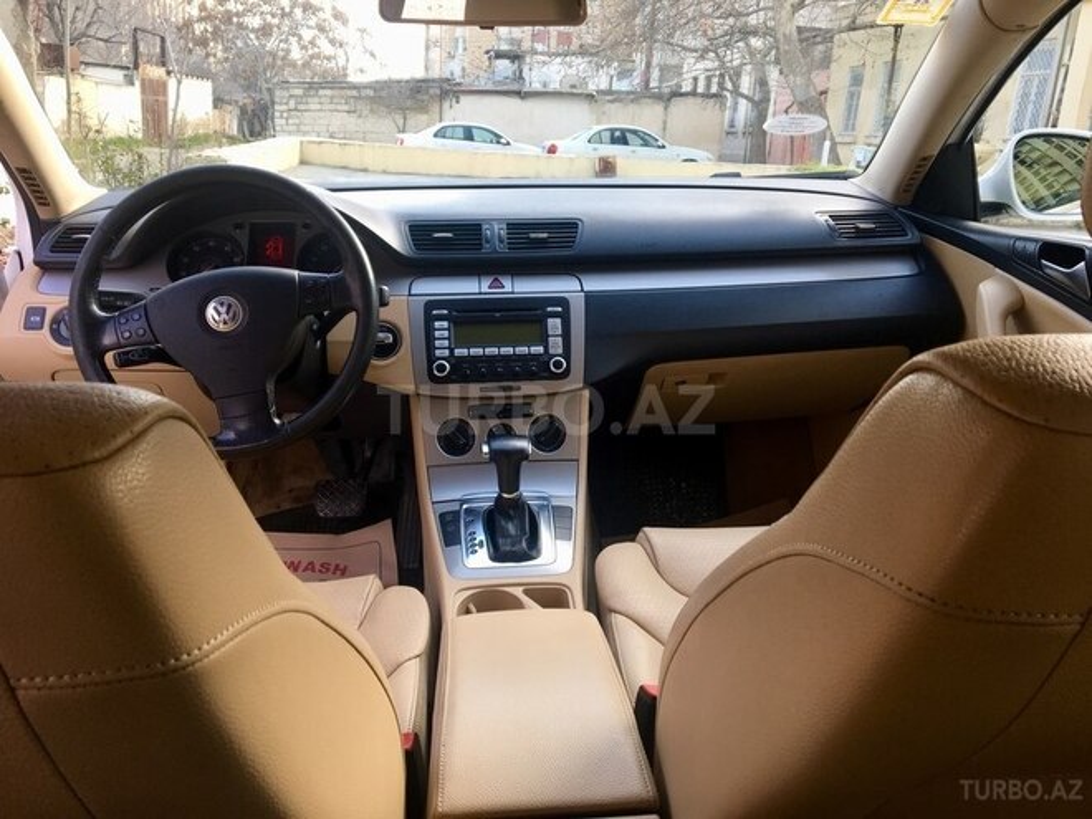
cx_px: 546
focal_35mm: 29
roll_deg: -5.0
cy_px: 410
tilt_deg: -16.4
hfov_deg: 61.7
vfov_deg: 48.2
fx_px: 915
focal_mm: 4.15
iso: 32
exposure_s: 1/100
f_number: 2.2
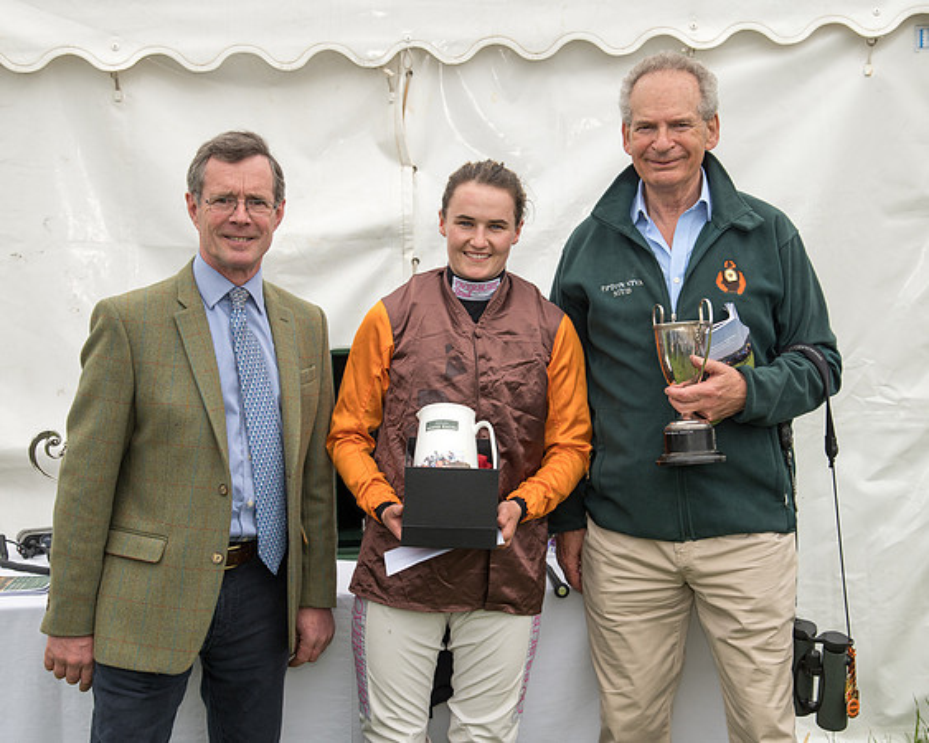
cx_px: 464
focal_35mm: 56
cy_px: 372
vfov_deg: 26.9
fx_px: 1550
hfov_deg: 33.4
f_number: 5.6
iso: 400
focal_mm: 50
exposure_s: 1/640
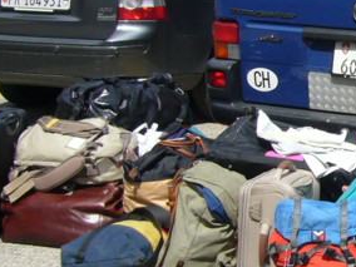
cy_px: 88
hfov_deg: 14.8
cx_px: 484
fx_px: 1296
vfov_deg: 11.7
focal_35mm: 126
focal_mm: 5.8
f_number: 5.6
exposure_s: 1/400
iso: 80
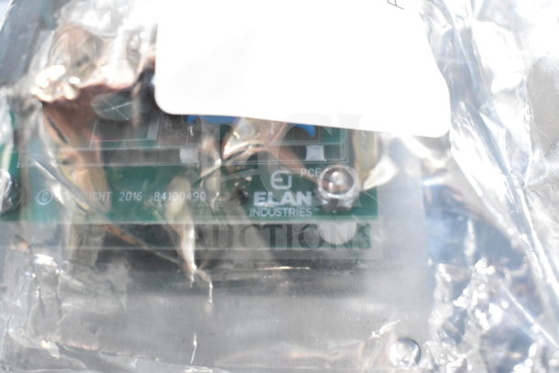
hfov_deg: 51.3
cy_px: 186
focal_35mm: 38
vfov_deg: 35.5
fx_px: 582
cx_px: 280
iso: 6400
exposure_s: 1/100
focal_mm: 25
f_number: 5
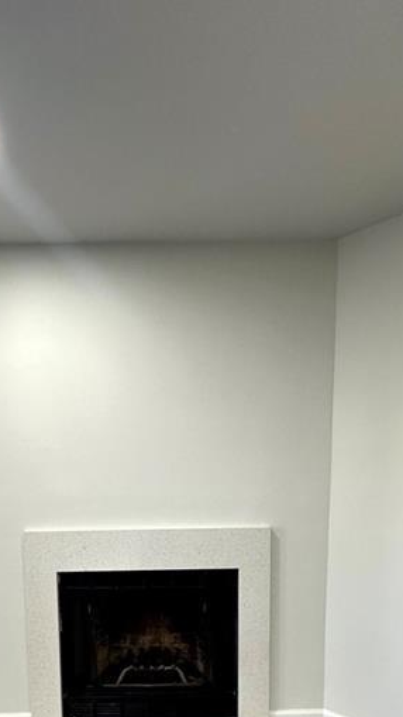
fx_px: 437
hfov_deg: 49.2
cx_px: 164
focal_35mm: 23
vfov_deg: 73.7
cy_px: 530
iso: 160
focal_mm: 2.22
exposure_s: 1/120
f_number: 2.2
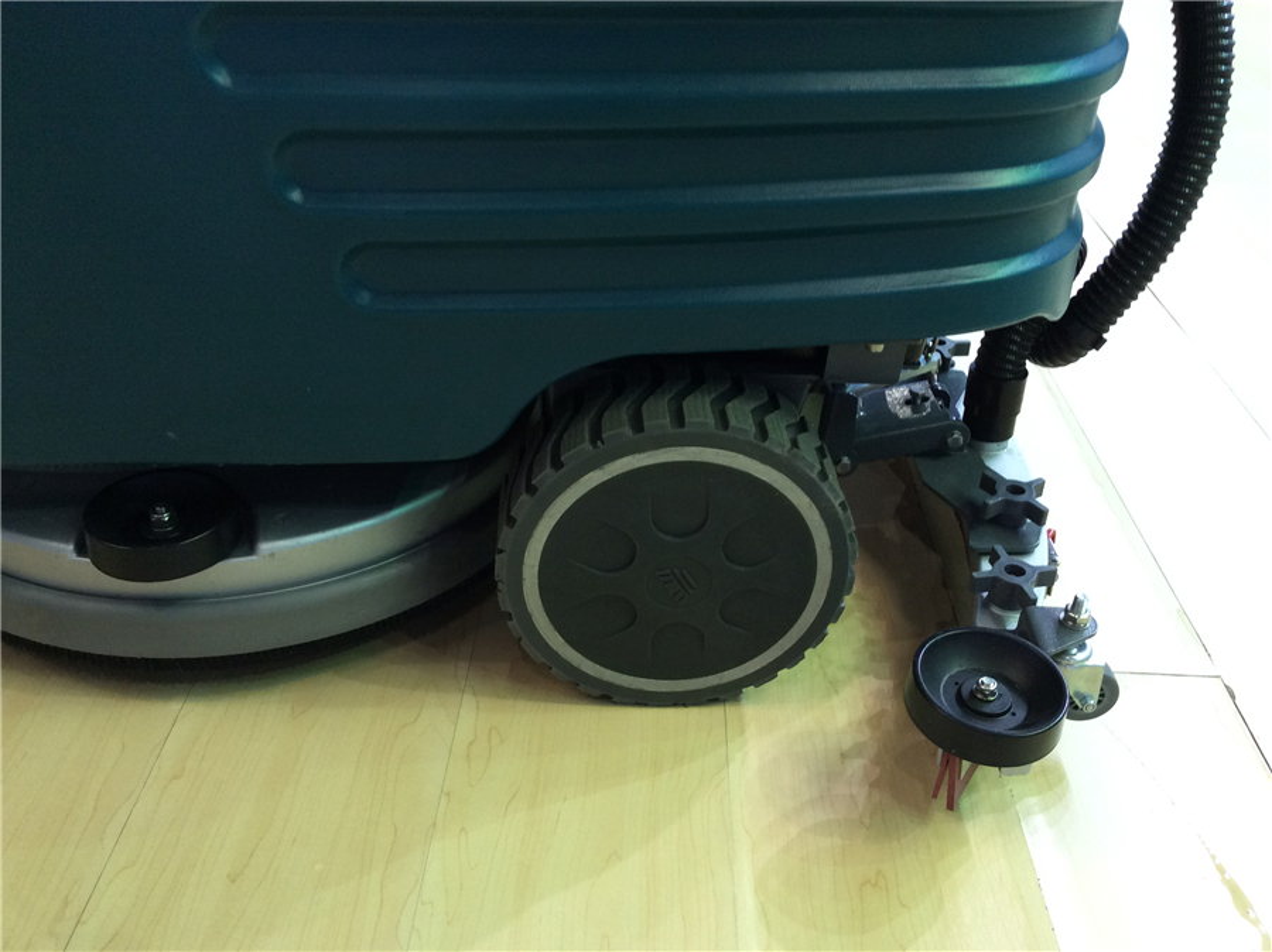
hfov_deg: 55.4
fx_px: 1212
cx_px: 636
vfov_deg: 42.9
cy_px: 476
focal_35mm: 33
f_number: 2.4
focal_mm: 3.3
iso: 64
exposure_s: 1/25
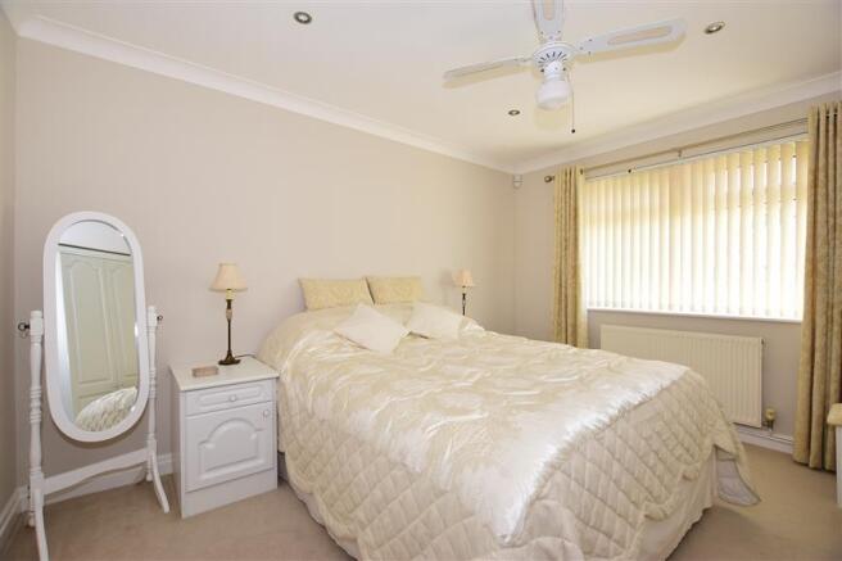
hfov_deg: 100.4
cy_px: 280
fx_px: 351
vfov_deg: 77.3
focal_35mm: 15
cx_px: 421
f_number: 5
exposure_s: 1/100
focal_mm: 10
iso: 200
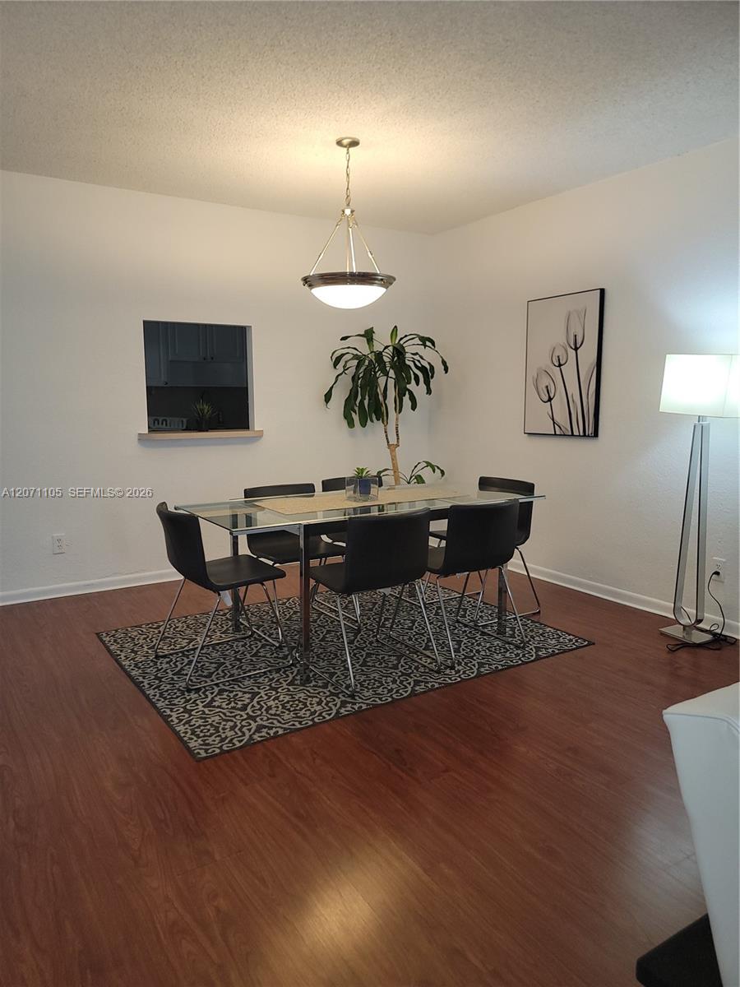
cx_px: 370
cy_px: 494
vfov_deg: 71.6
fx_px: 684
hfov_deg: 56.8
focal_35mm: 24
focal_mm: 6.7
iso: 100
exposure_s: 1/30
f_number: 1.8
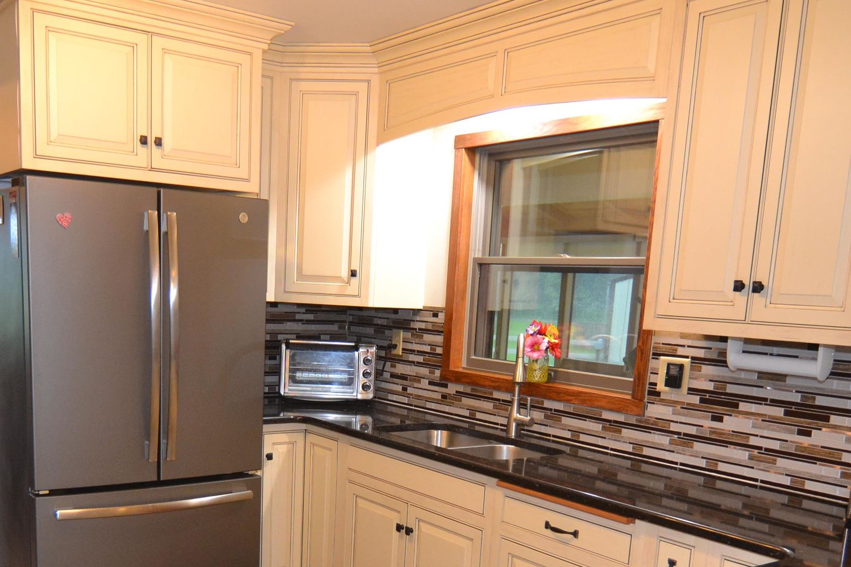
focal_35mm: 35
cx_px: 383
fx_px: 827
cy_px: 463
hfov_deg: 54.3
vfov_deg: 36.4
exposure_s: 1/60
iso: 900
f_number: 4
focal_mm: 12
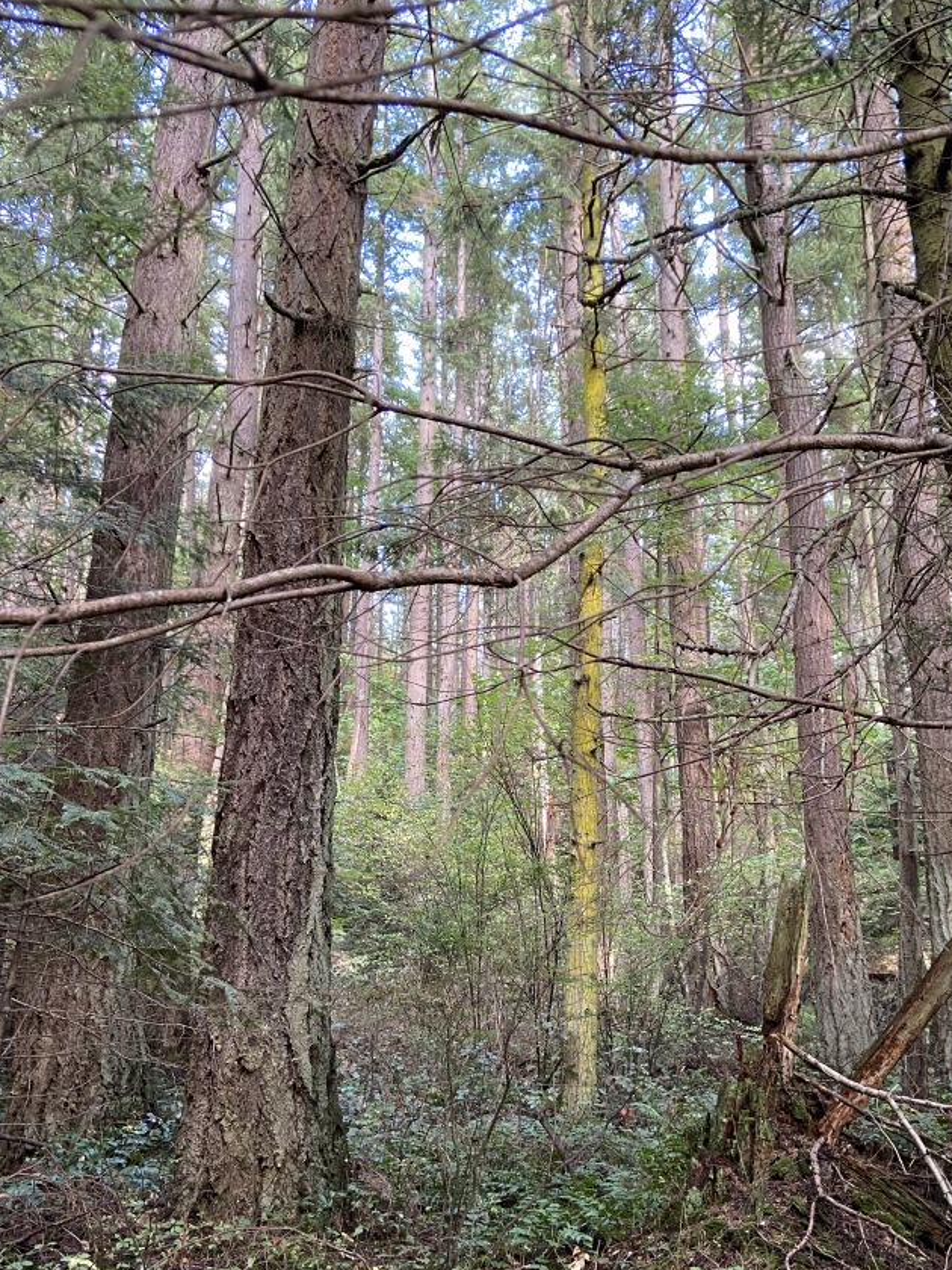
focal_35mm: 33
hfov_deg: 42.7
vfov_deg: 55.1
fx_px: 1210
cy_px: 730
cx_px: 579
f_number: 1.8
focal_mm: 4.25
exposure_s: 1/60
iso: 250
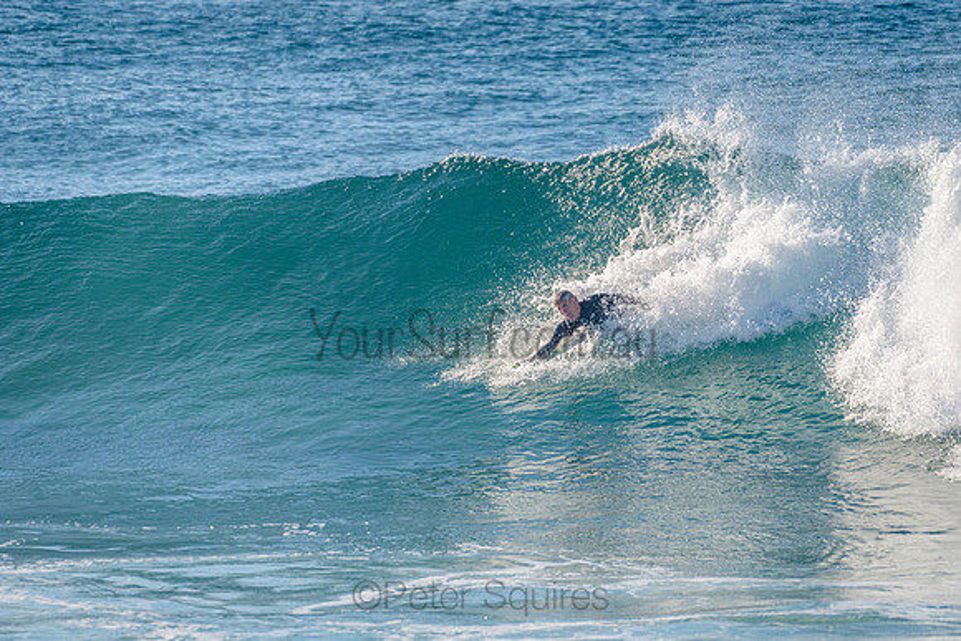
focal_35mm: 610
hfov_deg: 3.4
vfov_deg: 2.3
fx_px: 16283
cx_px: 539
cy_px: 290
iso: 180
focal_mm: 500
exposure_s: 1/2000
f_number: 5.6
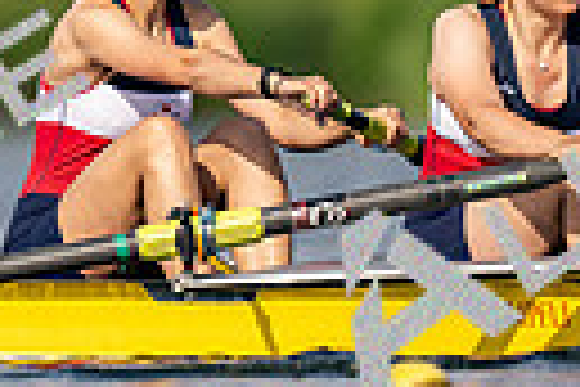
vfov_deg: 0.5
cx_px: -45
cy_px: -2
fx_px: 43529
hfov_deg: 0.8
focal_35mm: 2702
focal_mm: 600
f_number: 4
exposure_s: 1/2500
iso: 220
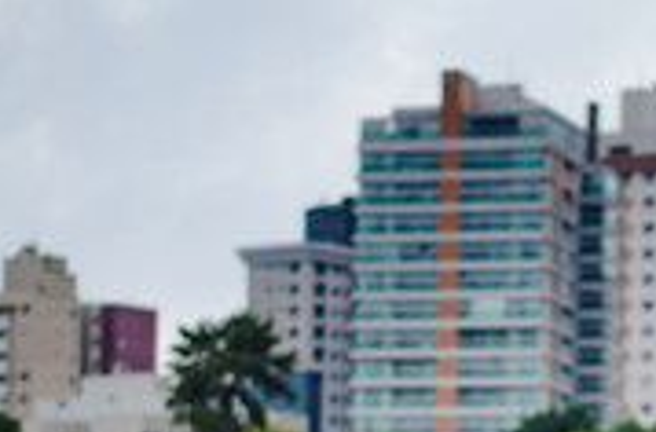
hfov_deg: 9.8
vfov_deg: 6.4
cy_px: 540
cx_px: 590
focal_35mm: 210
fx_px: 3813
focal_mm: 50
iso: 200
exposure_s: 1/8000
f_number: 2.8
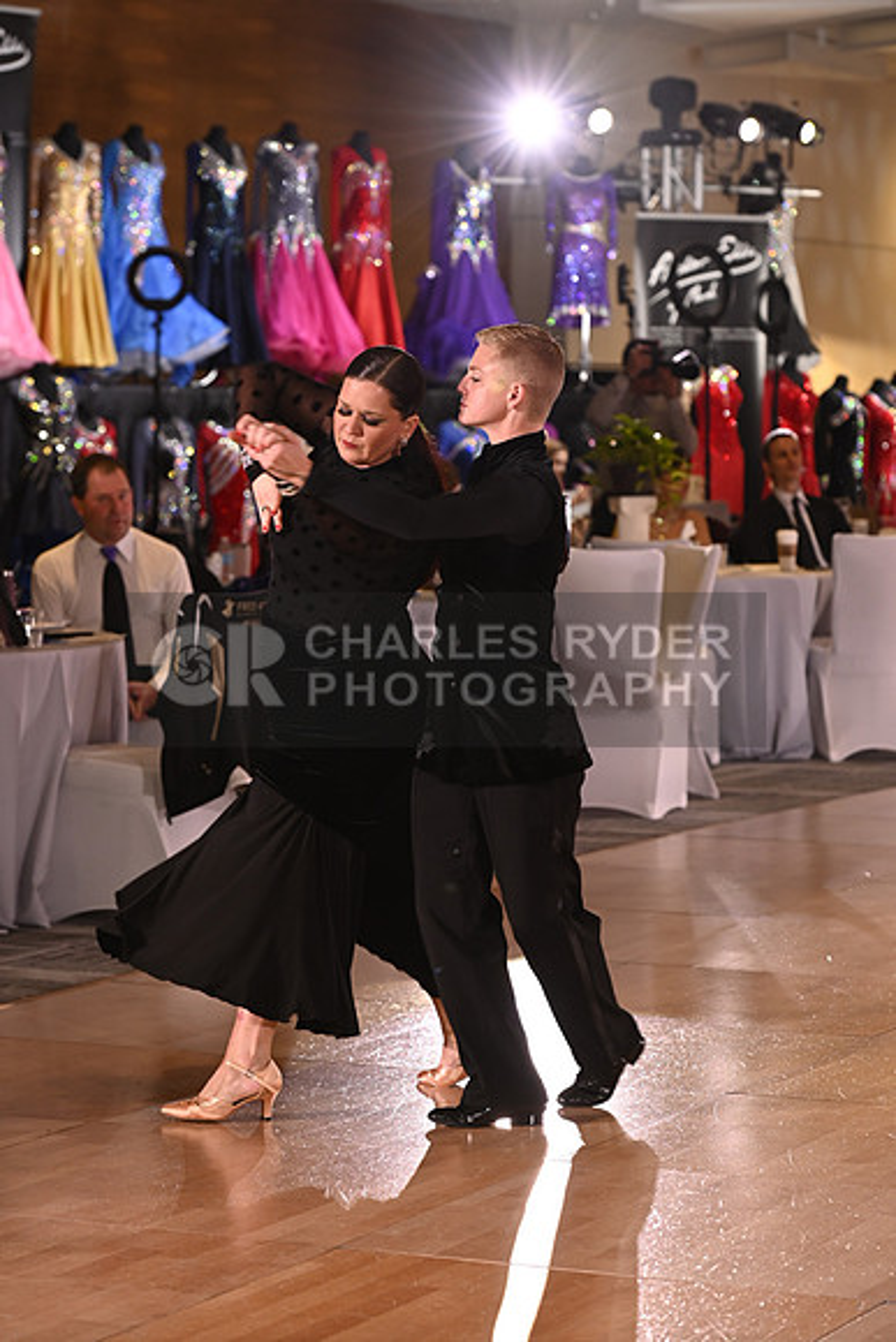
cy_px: 671
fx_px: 4552
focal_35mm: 122
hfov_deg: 11.2
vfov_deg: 16.8
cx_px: 448
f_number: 5
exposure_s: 1/200
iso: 2000
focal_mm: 122
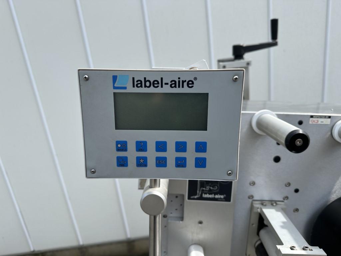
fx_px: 236
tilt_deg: -16.5
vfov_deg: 56.8
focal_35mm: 24
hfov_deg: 71.6
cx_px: 170
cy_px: 128
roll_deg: +7.6
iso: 80
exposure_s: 1/2299
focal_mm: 6.86
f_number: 1.78
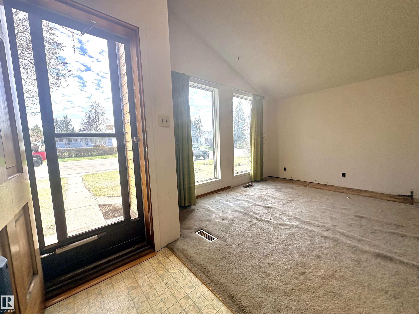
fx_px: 169
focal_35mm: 14
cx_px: 210
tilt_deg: -5.4
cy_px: 157
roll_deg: +2.2
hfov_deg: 102.1
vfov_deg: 85.7
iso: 64
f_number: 2.2
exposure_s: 1/224
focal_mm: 2.22
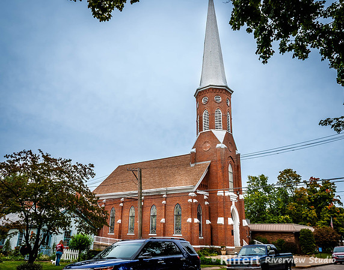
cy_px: 135
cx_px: 160
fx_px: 303
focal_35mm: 30
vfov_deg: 48.1
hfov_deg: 59.1
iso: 100
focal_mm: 18
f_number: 7.1
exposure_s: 1/200
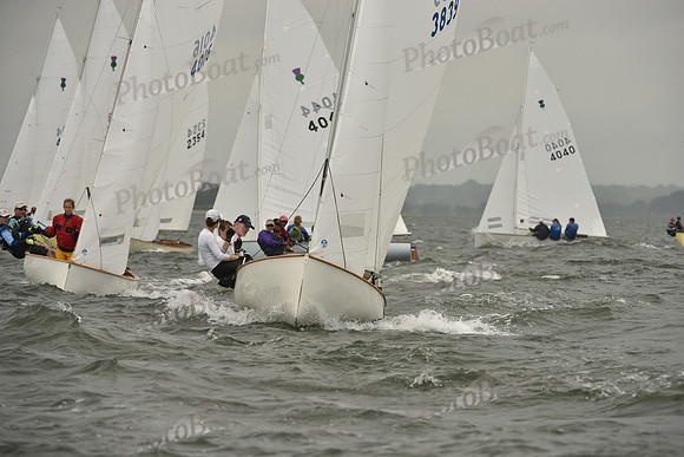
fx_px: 5131
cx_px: 342
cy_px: 228
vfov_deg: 5.1
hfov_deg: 7.6
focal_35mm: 270
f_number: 7.1
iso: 320
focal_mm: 270
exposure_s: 1/1250
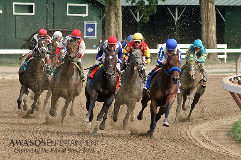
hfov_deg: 6.9
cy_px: 80
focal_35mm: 300
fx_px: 2006
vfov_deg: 4.6
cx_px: 120
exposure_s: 1/1000
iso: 640
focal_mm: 200
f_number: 5.6
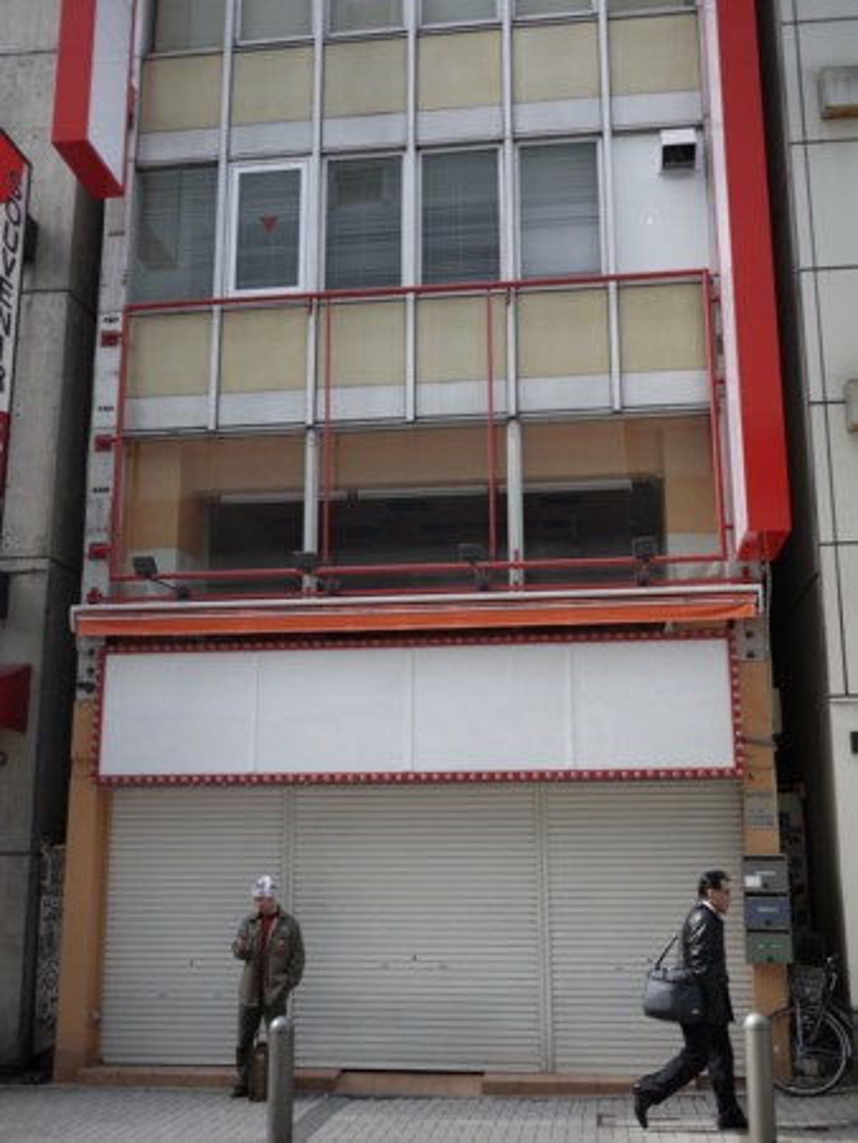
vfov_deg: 46.8
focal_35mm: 40
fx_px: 1321
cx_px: 429
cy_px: 572
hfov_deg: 36.0
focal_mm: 20
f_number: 2
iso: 100
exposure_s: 1/800
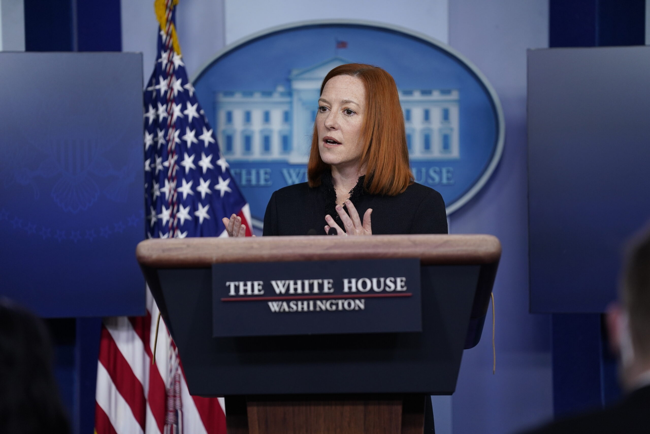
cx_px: 325
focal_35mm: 200
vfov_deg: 6.9
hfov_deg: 10.3
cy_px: 217
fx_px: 3611
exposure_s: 1/640
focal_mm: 200
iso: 1250
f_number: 2.8
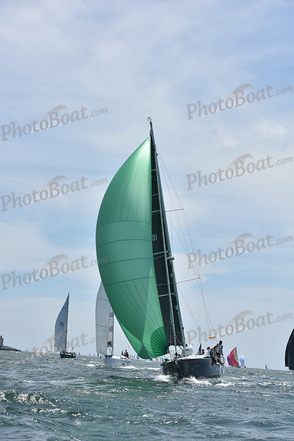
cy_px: 220
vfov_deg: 23.9
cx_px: 147
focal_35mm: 85
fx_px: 1041
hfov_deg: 16.1
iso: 250
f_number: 8
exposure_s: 1/1250
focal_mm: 85
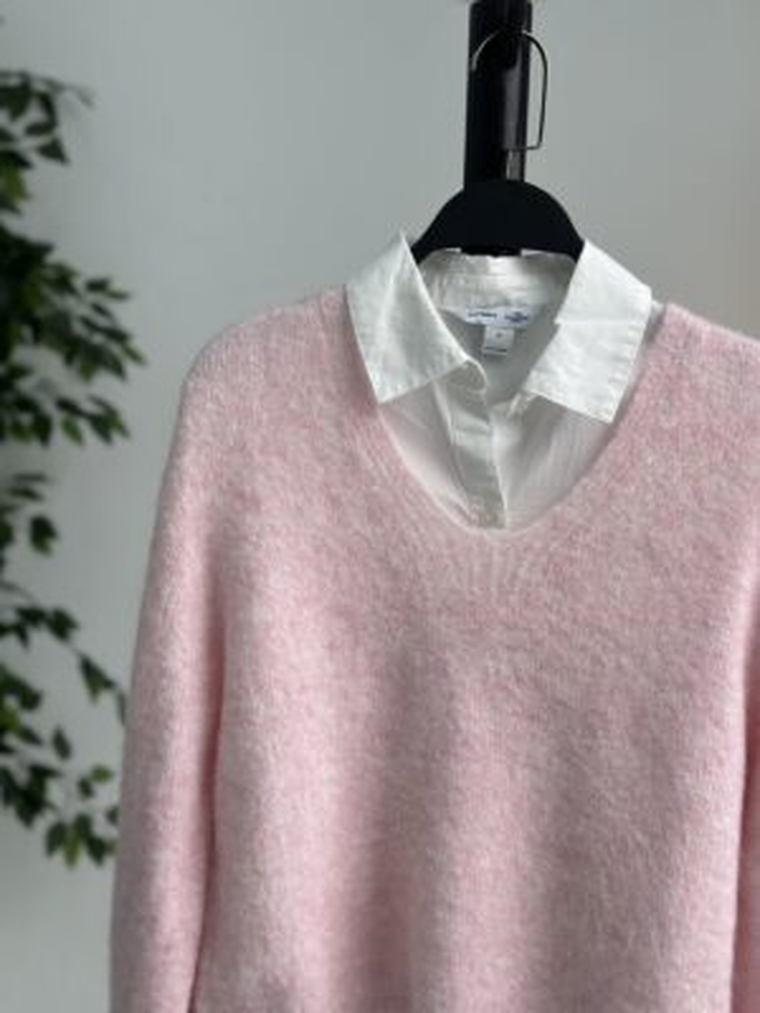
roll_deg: -1.8
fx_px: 1405
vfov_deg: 39.7
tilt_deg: -7.8
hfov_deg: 30.3
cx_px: 380
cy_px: 506
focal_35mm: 48
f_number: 1.78
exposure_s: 1/104
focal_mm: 6.86
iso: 64
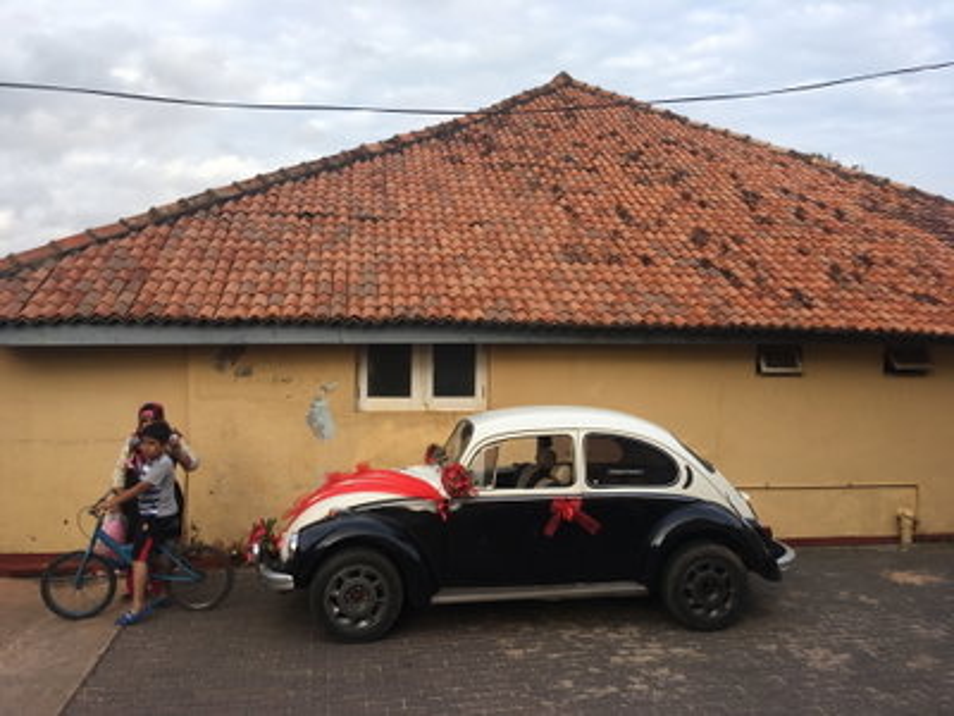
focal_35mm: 29
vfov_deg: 48.2
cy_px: 358
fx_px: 799
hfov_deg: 61.7
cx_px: 477
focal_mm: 4.15
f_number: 2.2
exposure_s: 1/370
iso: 25
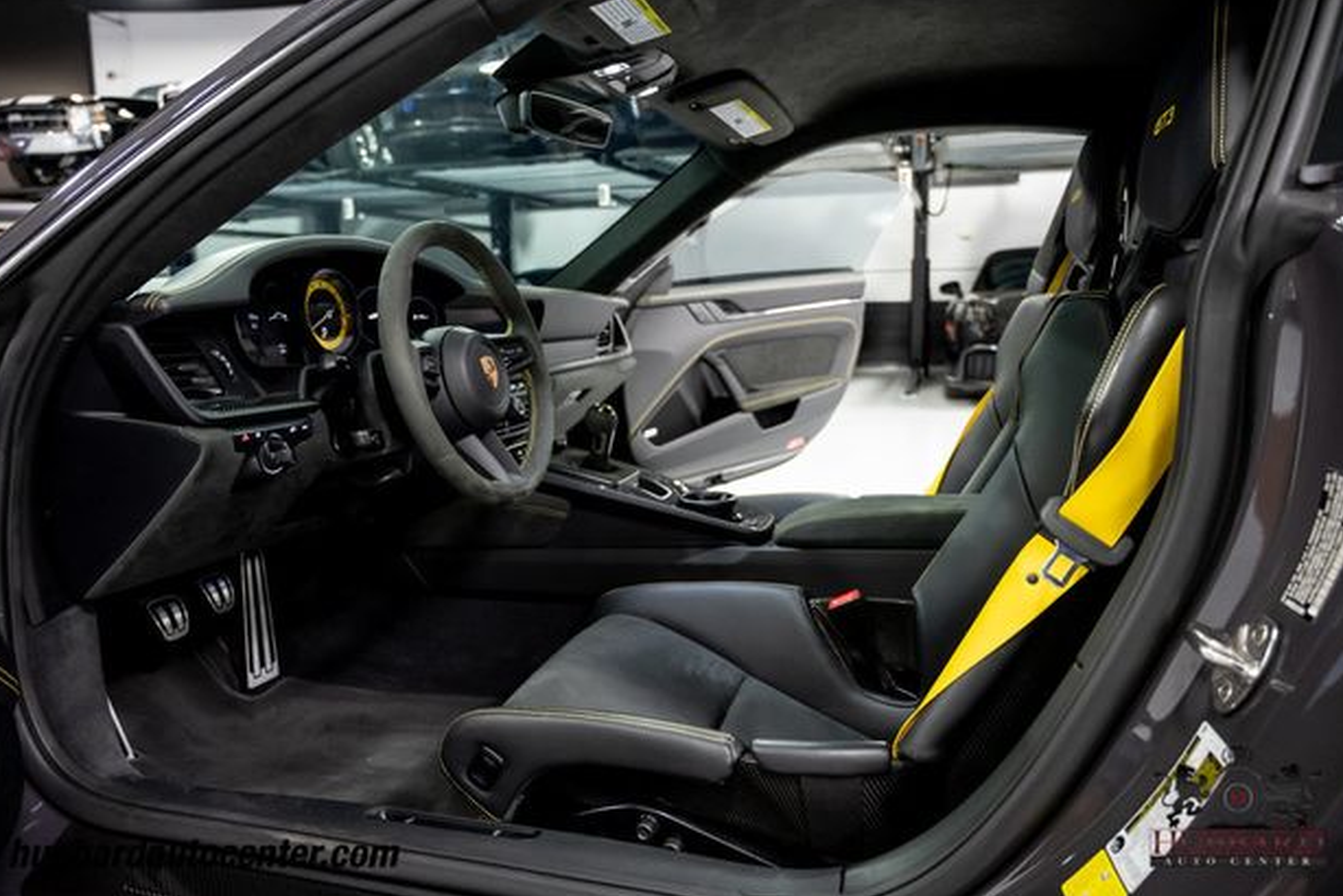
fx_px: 933
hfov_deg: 71.5
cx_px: 672
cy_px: 438
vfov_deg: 51.3
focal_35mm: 25
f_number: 4
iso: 2000
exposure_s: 1/60
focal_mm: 24
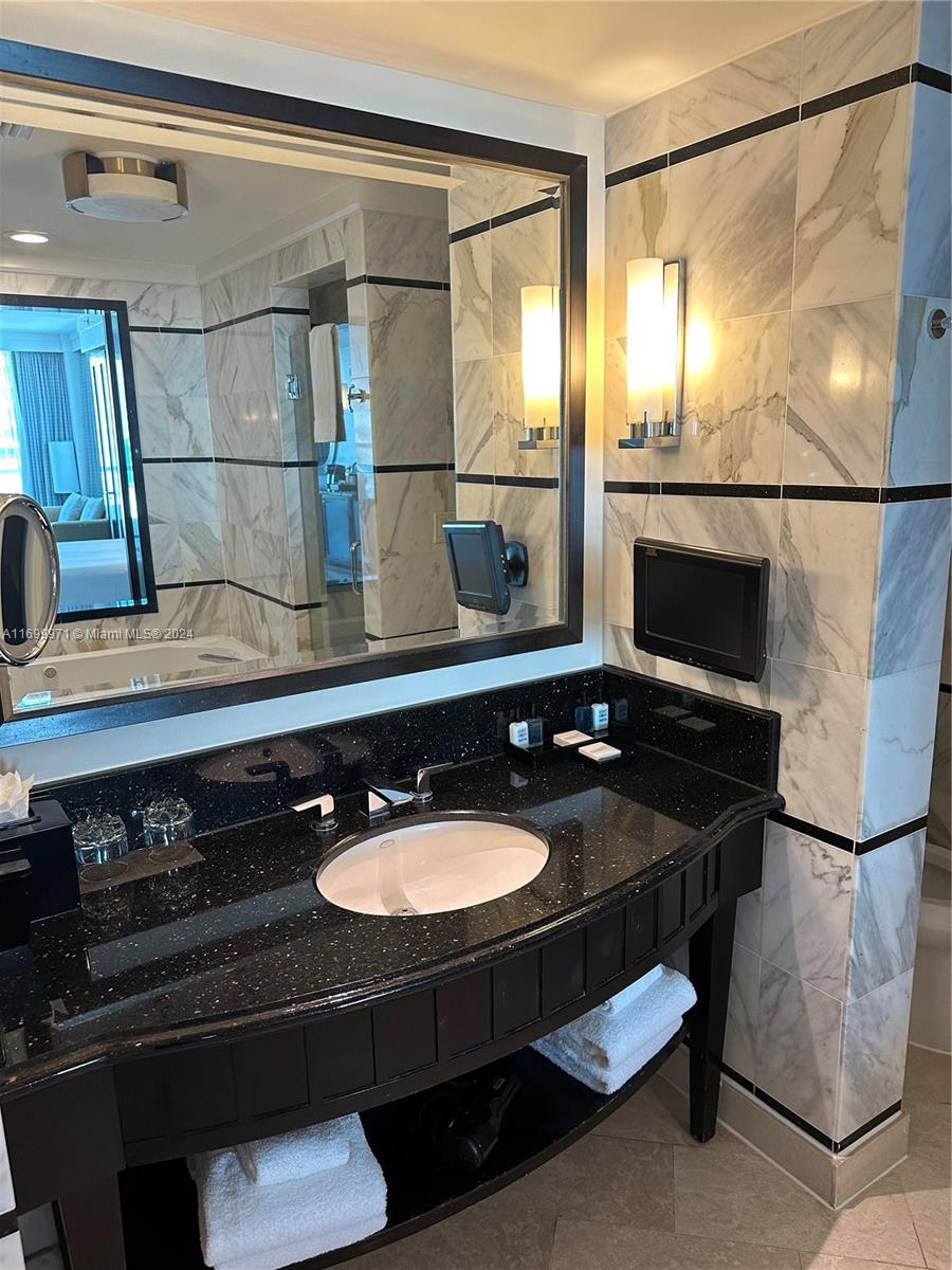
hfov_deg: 56.8
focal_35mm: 24
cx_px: 476
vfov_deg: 71.6
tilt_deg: -12.7
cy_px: 635
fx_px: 880
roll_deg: -0.2
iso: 200
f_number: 1.78
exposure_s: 1/120
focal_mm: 6.86
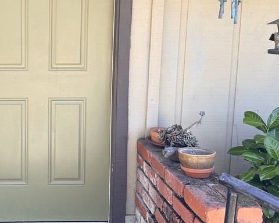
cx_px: 29
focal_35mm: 50
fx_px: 413
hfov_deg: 35.2
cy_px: 69
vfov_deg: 30.0
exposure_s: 1/178
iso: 80
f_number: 1.78
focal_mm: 6.86
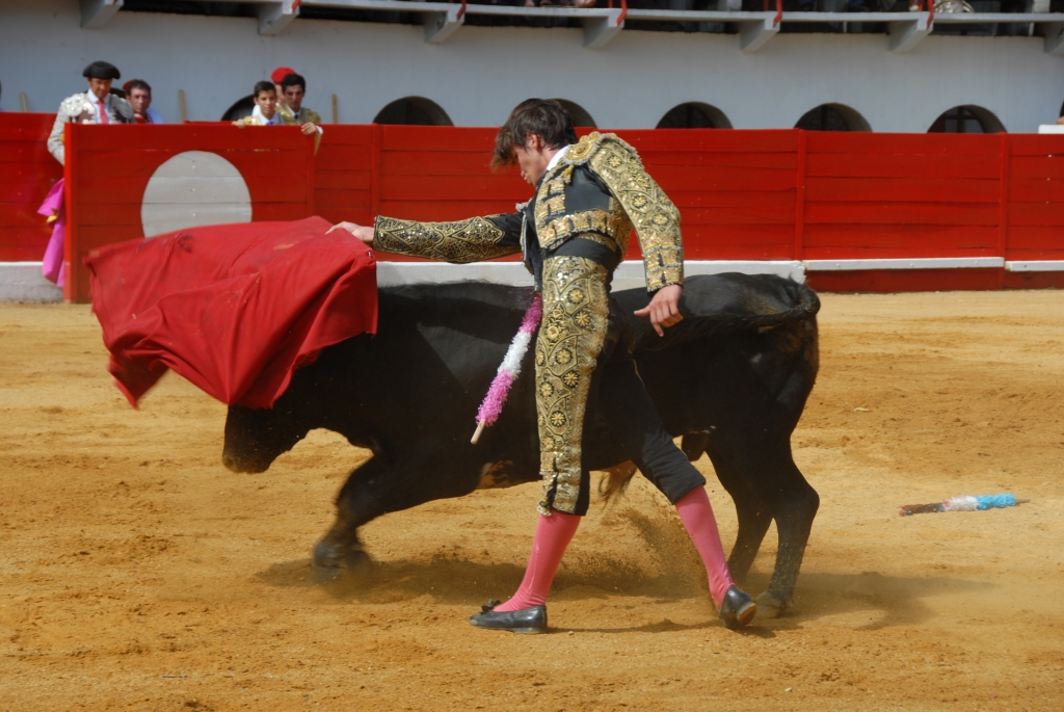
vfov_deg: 10.2
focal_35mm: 135
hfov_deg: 15.2
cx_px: 532
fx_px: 3994
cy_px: 356
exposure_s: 1/250
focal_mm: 90
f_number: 6.7
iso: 100
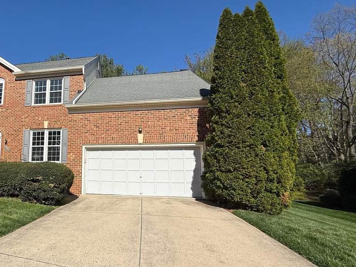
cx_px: 84
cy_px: 146
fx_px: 237
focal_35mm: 23
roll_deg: -1.2
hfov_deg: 68.6
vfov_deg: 58.8
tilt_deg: +8.6
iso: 50
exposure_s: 1/4149
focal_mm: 2.22
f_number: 2.2
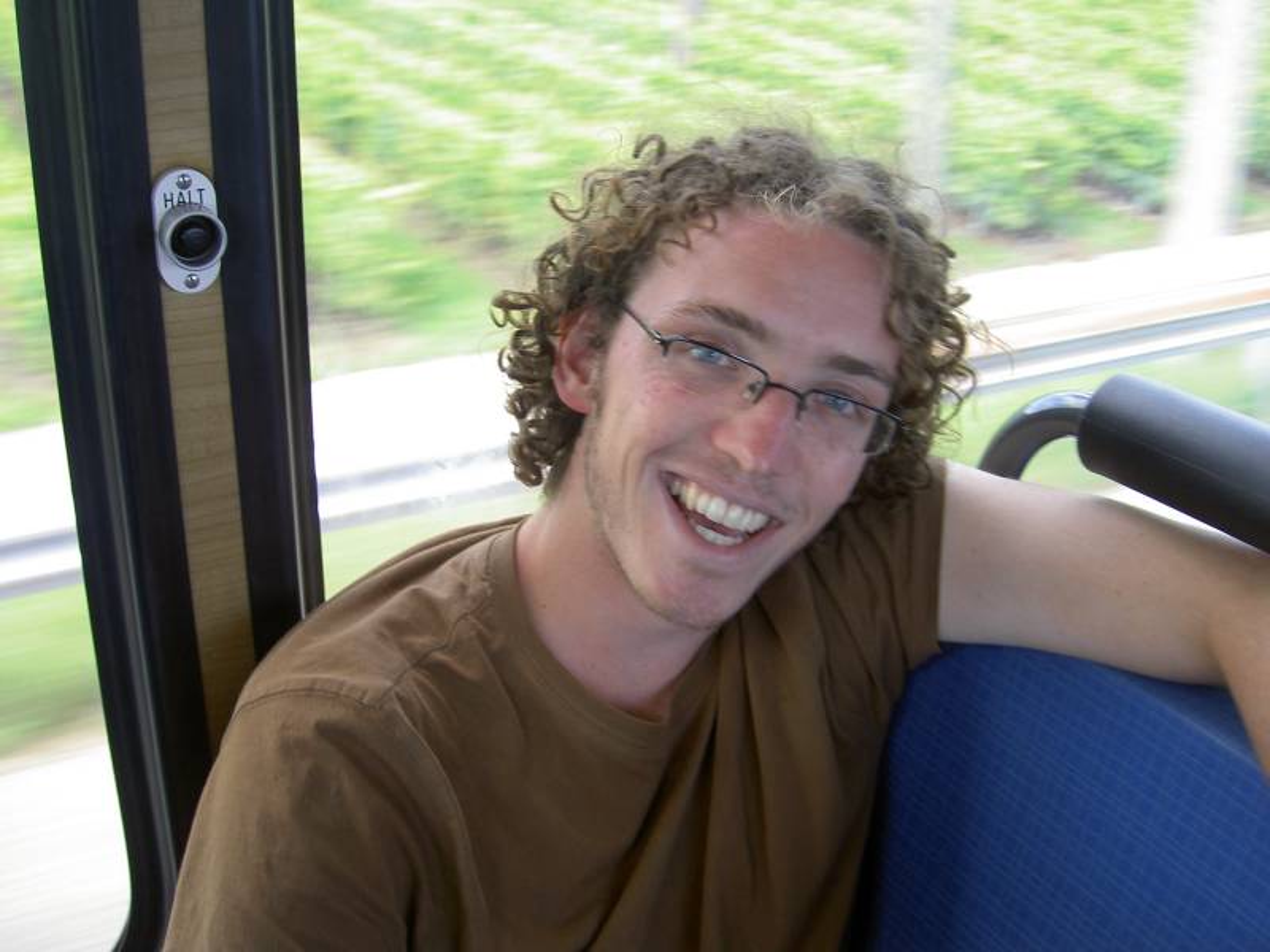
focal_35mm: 39
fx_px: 1431
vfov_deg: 36.8
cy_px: 476
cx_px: 635
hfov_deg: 47.9
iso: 100
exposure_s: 1/80
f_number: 2.8
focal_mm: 8
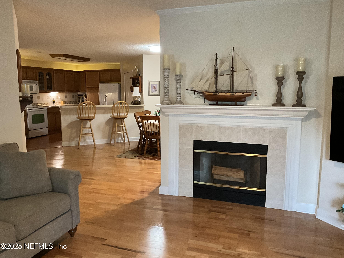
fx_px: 288
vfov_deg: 48.2
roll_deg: +0.2
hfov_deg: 61.7
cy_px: 129
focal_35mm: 29
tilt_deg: -7.5
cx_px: 172
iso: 250
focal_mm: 3
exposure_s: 1/60
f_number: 1.8
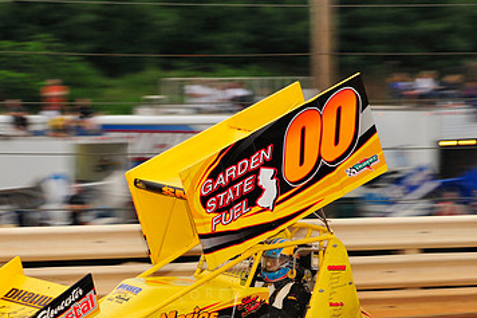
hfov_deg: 6.8
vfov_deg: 4.6
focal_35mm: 301
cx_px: 209
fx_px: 3986
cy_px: 246
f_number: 7.1
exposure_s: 1/320
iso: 1000
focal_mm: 185
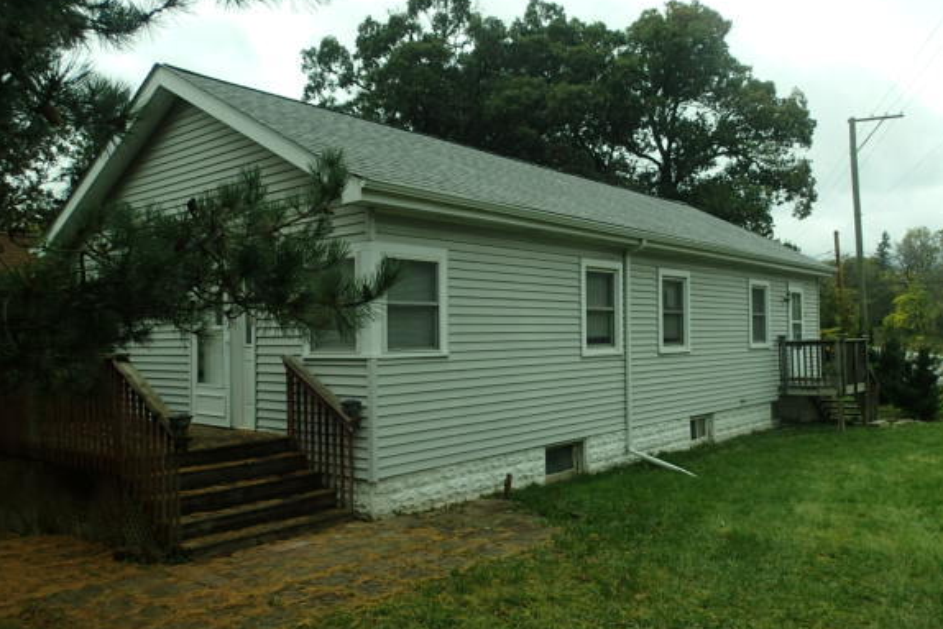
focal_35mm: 29
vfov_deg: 45.0
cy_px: 317
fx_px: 760
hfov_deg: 63.6
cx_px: 493
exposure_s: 1/800
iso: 100
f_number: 2.8
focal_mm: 4.5
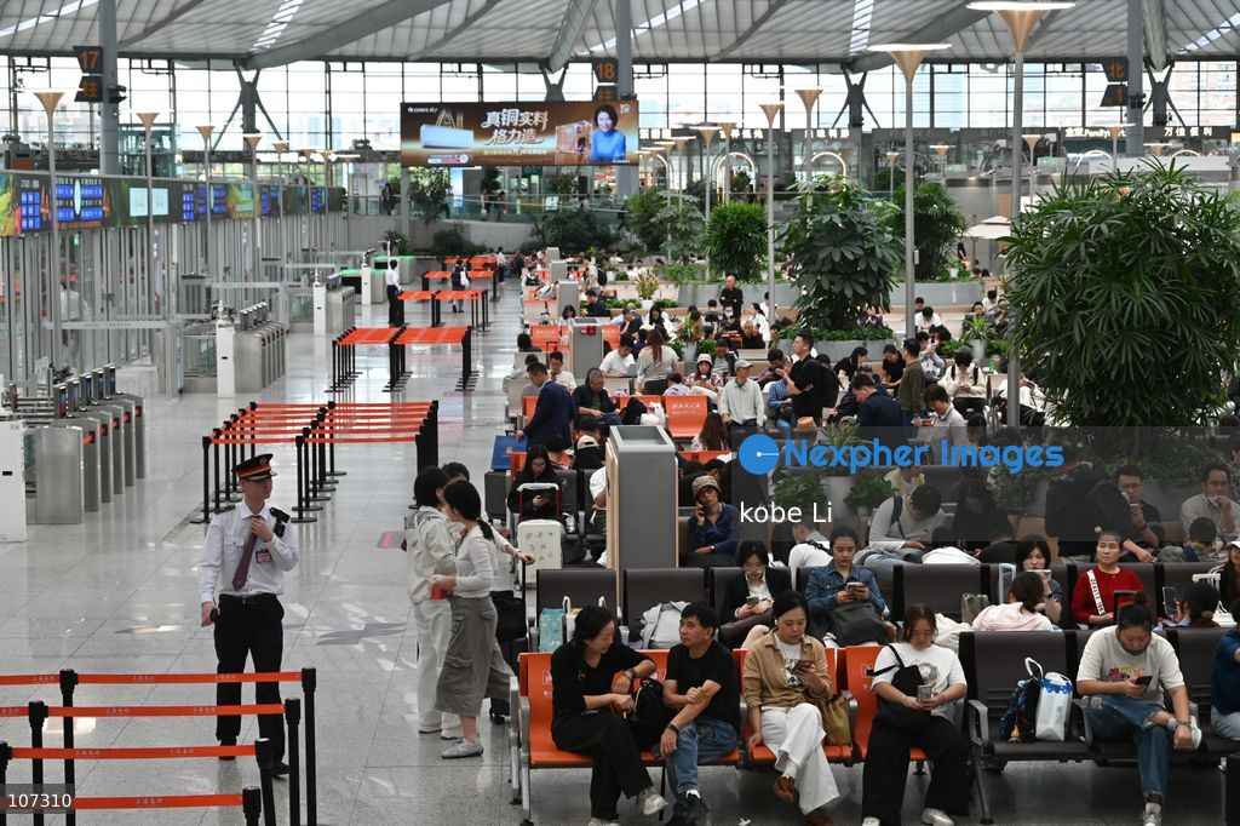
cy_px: 413
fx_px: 2445
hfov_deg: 28.5
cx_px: 620
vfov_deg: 19.2
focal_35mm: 71
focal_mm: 71
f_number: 6.3
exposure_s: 1/200
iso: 1250
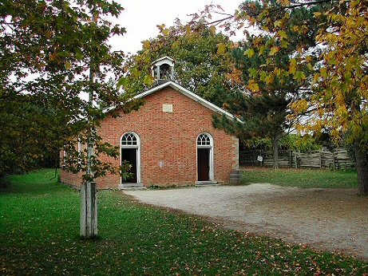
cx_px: 184
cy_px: 138
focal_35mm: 38
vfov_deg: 37.7
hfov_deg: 49.0
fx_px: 404
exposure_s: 1/524
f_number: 2.8
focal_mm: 8
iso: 100
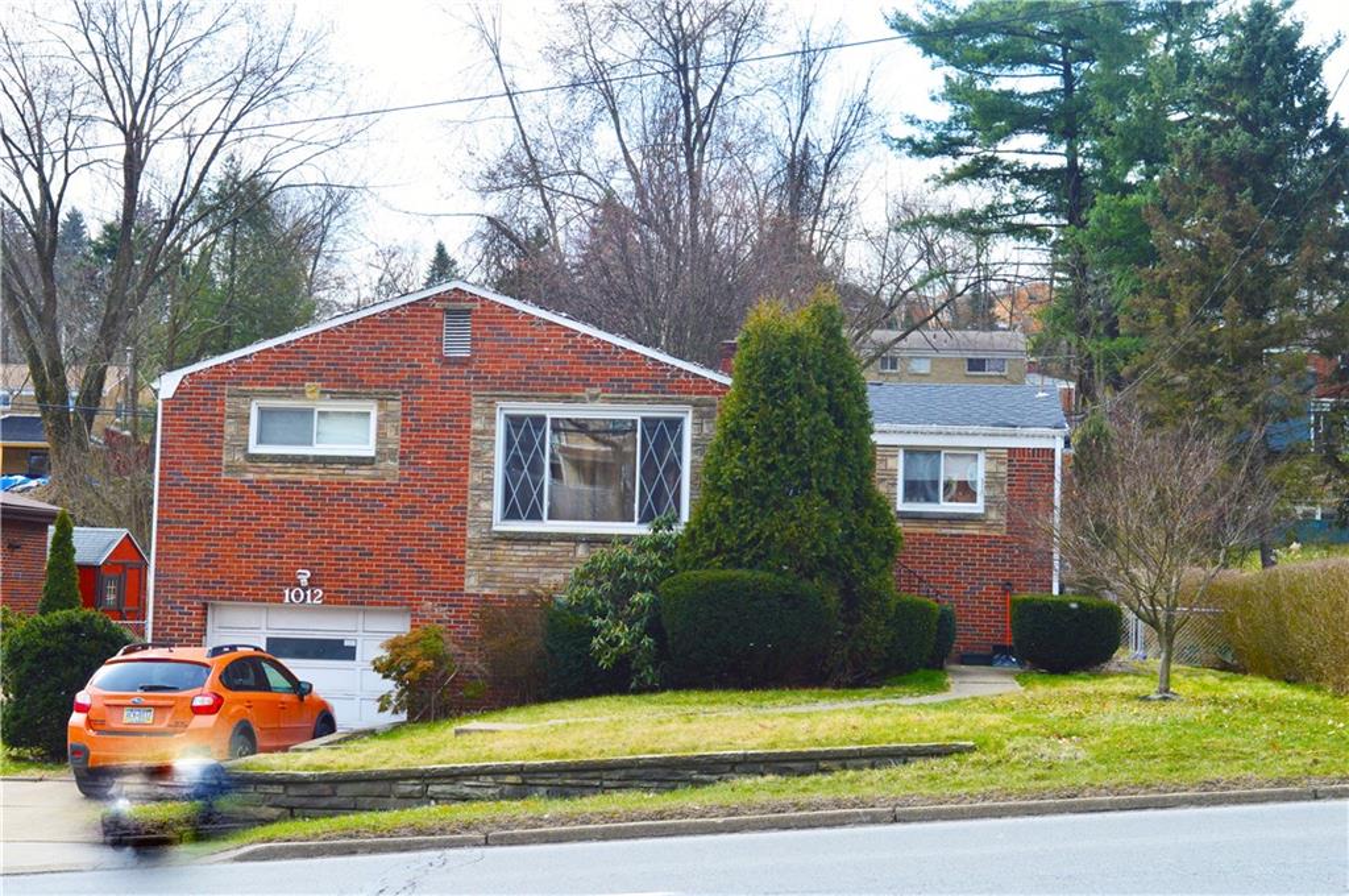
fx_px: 2133
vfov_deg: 23.7
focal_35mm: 57
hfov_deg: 35.1
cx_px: 674
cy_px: 448
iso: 400
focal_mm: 38
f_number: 10
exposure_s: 1/320
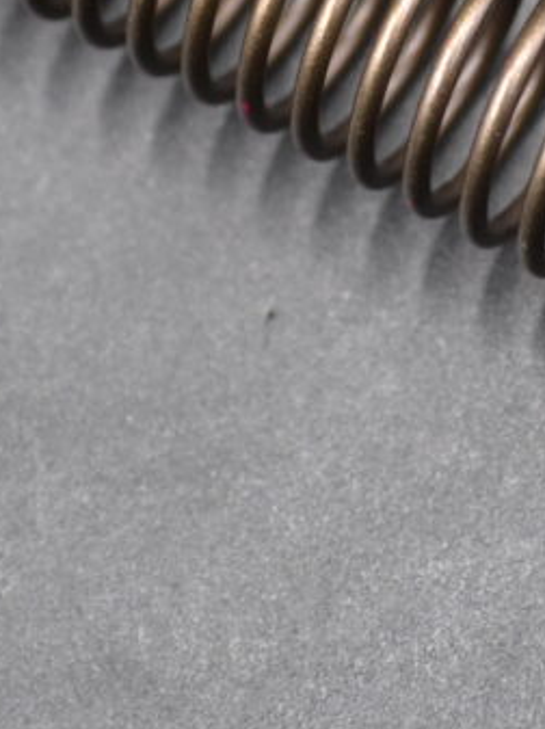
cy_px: 4
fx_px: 4543
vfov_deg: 9.1
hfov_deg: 6.9
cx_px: 365
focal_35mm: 216
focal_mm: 42
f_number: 5.3
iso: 400
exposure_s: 1/30
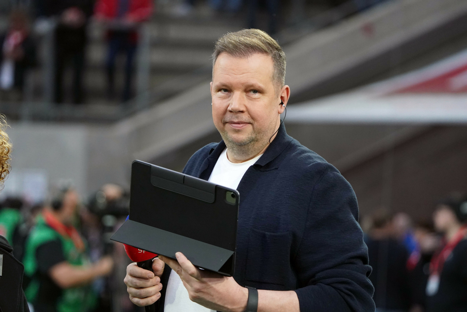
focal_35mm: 259
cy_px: 156
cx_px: 234
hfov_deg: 8.0
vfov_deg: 5.3
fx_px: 3360
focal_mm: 259
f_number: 5.6
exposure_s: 1/1000
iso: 4000
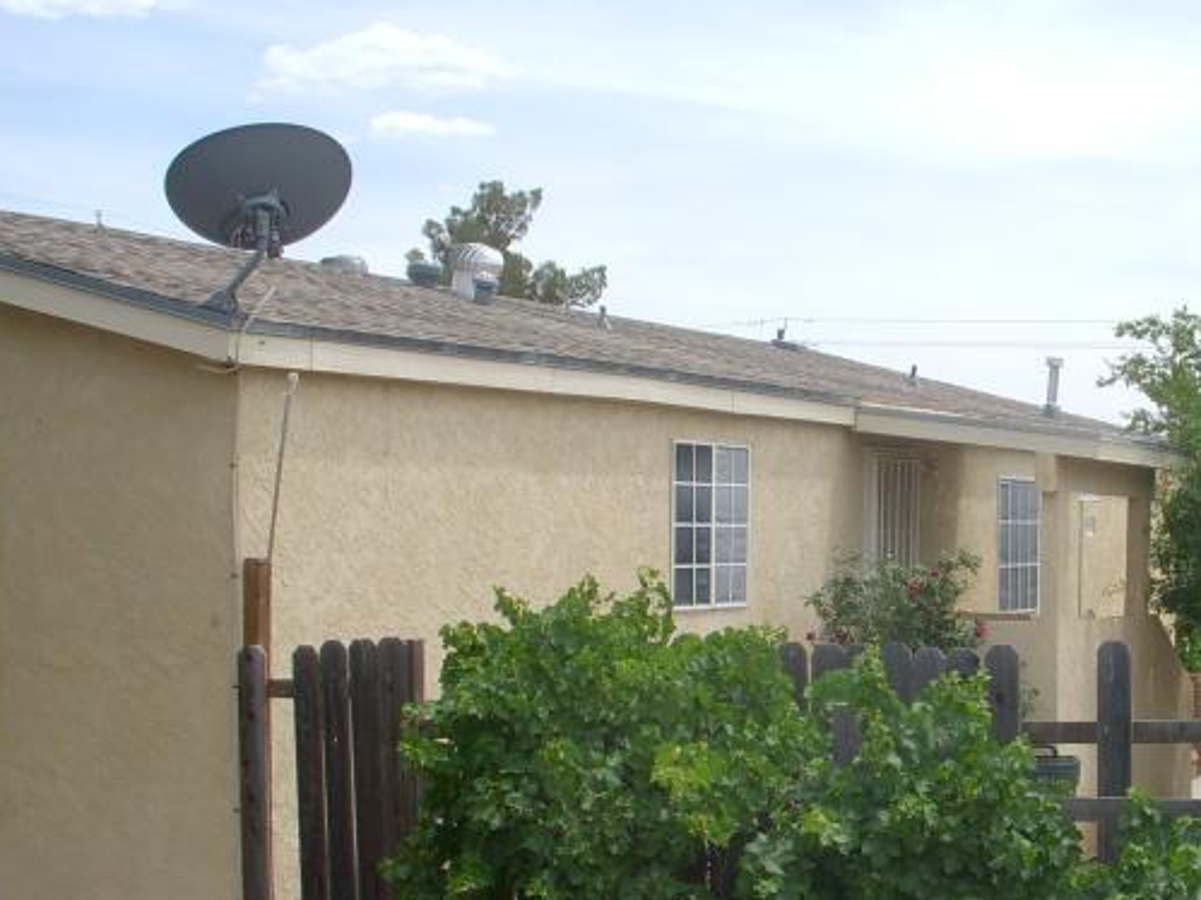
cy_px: 606
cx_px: 862
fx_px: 2706
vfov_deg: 18.8
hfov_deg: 24.8
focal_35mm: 78
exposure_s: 1/800
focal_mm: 6.3
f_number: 3.3
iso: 100
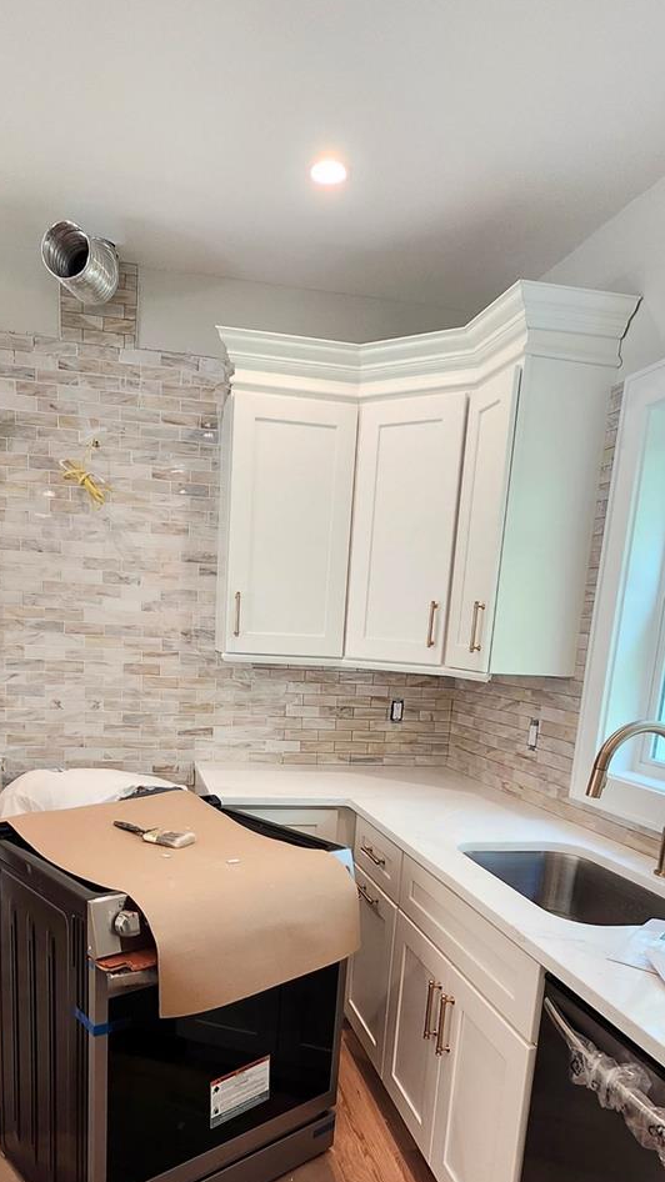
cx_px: 265
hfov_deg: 49.2
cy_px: 771
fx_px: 721
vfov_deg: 76.6
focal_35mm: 23
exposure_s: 1/60
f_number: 2.2
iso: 100
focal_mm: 1.74
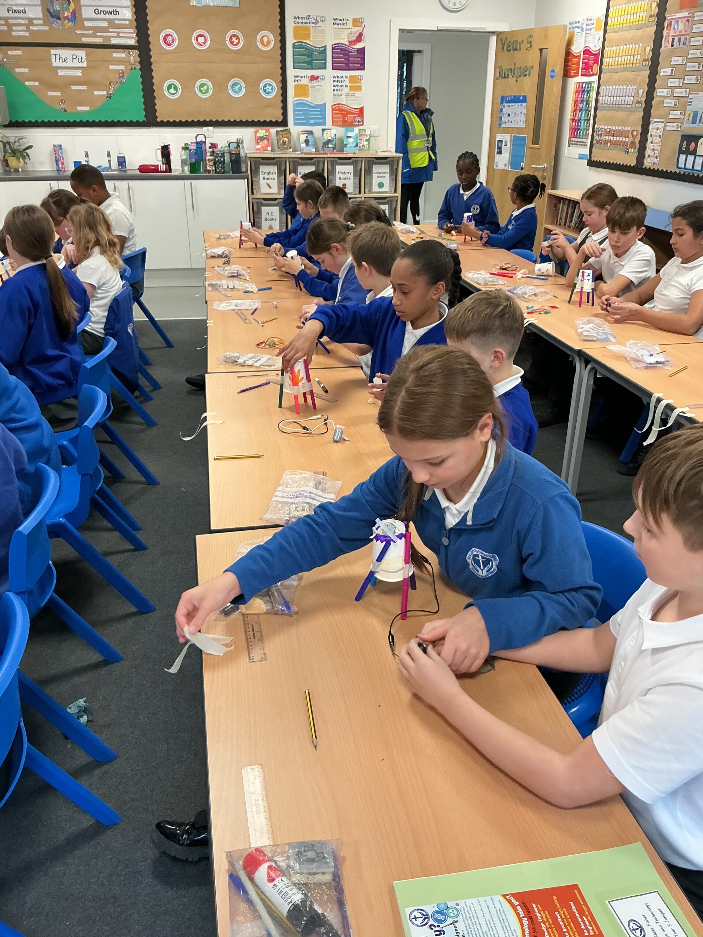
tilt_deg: -24.9
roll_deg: +0.1
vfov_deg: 61.7
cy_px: 468
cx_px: 352
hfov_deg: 48.2
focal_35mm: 29
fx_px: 785
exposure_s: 1/60
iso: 125
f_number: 1.8
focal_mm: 3
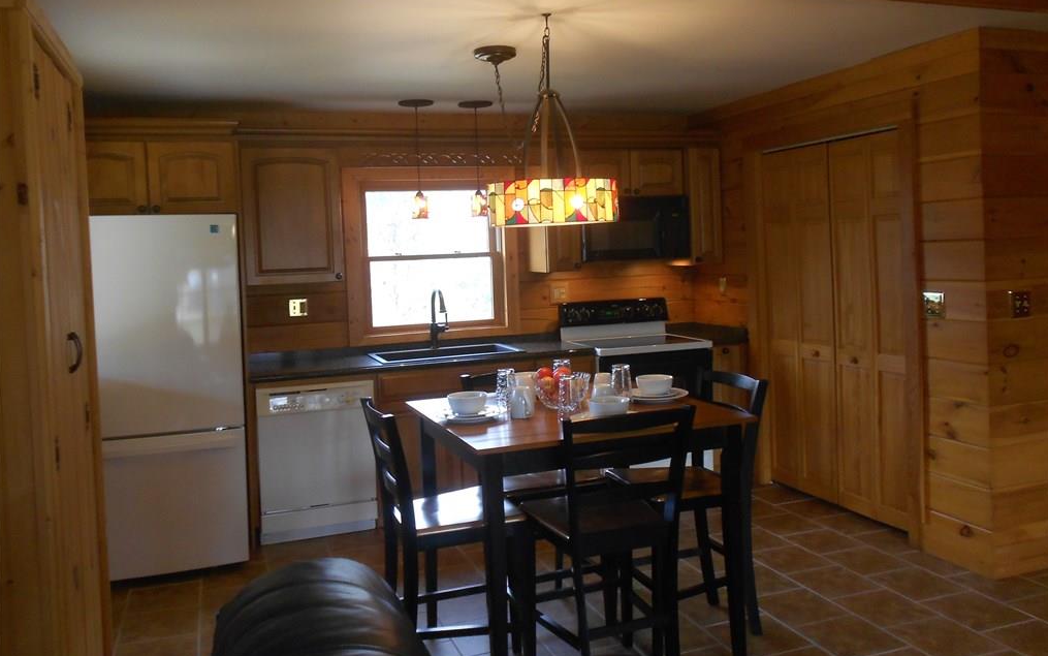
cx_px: 523
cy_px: 289
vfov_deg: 40.6
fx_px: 886
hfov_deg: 61.2
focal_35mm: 31
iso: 200
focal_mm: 5.1
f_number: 3.4
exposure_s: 1/30
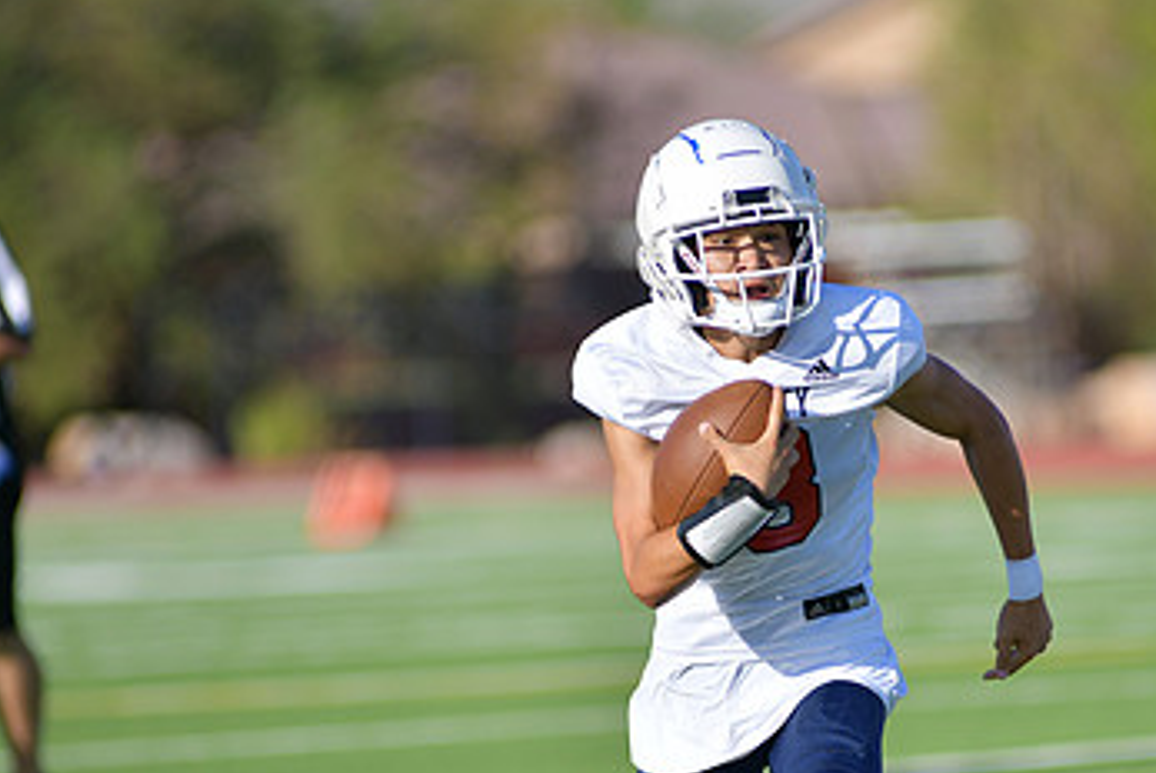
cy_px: 625
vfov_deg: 2.7
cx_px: 806
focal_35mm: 501
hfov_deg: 4.1
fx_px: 16101
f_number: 3.5
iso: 110
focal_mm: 300
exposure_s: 1/2000
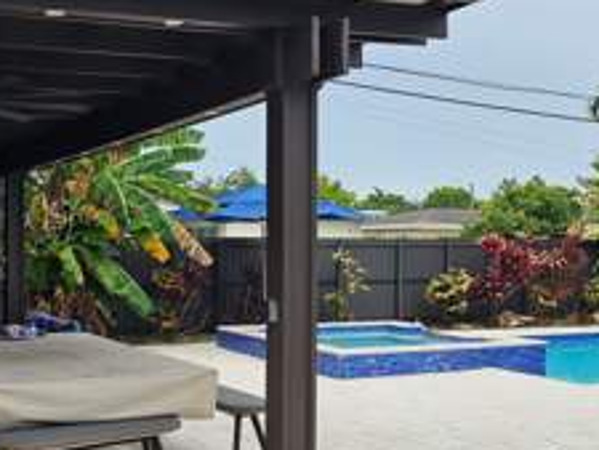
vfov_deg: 29.7
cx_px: 226
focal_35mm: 49
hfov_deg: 38.7
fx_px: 848
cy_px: 261
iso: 16
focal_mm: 6.3
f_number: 1.7
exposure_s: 1/237
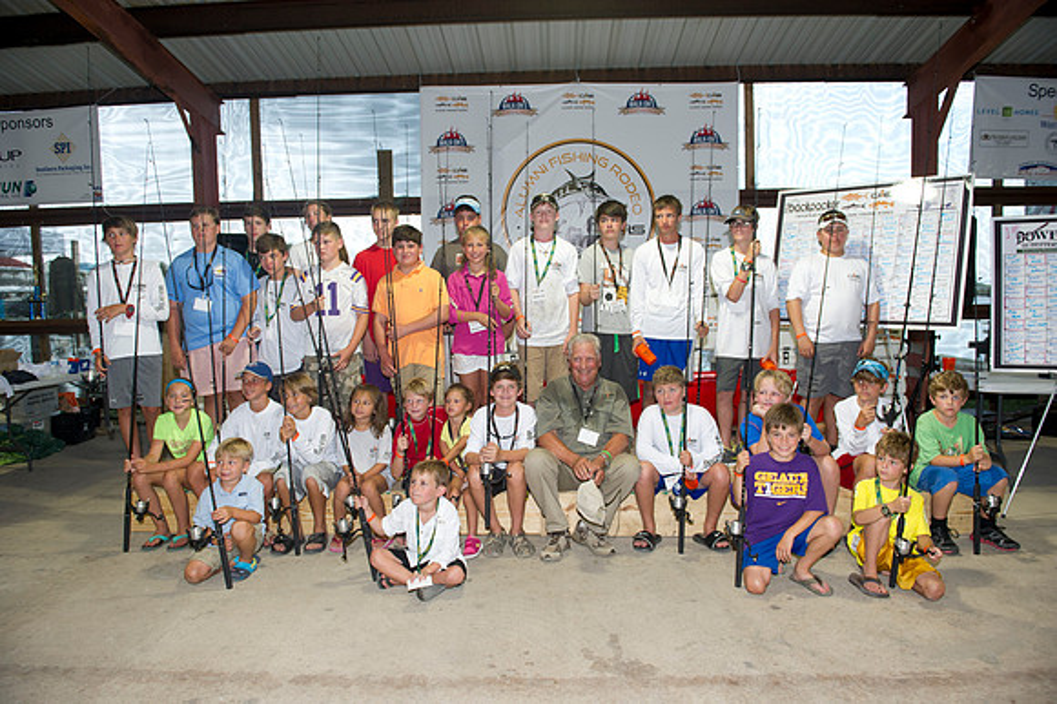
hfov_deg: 73.8
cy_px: 352
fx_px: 704
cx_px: 528
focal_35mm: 24
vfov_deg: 53.1
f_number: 3.5
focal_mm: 24
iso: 400
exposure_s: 1/160
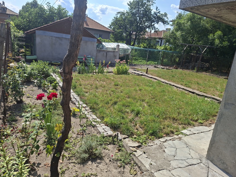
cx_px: 118
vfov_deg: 58.9
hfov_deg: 73.9
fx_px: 157
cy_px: 88
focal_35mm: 23
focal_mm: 5.54
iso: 50
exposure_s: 1/2096
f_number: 1.8
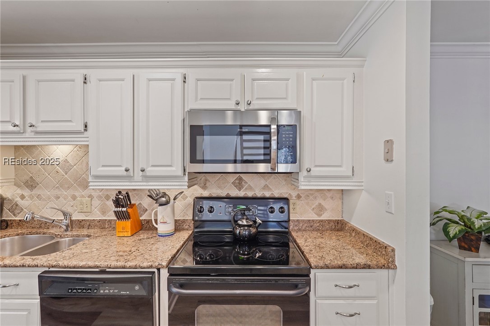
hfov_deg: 96.8
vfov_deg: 73.7
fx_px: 218
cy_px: 163
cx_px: 245
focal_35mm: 16
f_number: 9
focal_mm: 16
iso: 320
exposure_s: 1/2
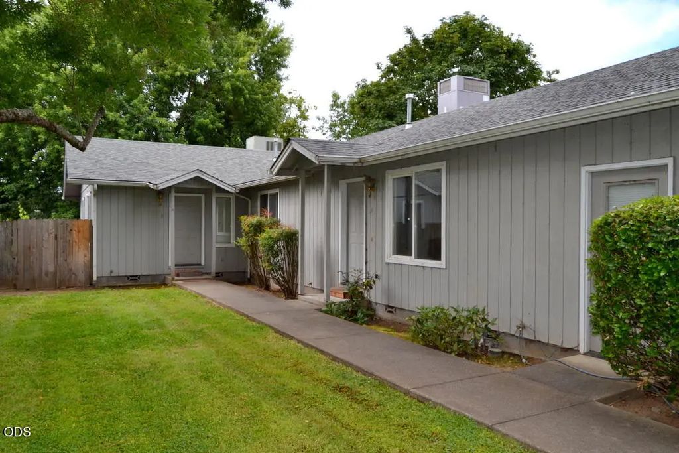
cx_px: 340
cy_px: 226
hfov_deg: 67.4
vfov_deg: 47.9
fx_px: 509
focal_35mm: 27
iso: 100
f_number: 5.6
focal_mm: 18
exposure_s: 1/200
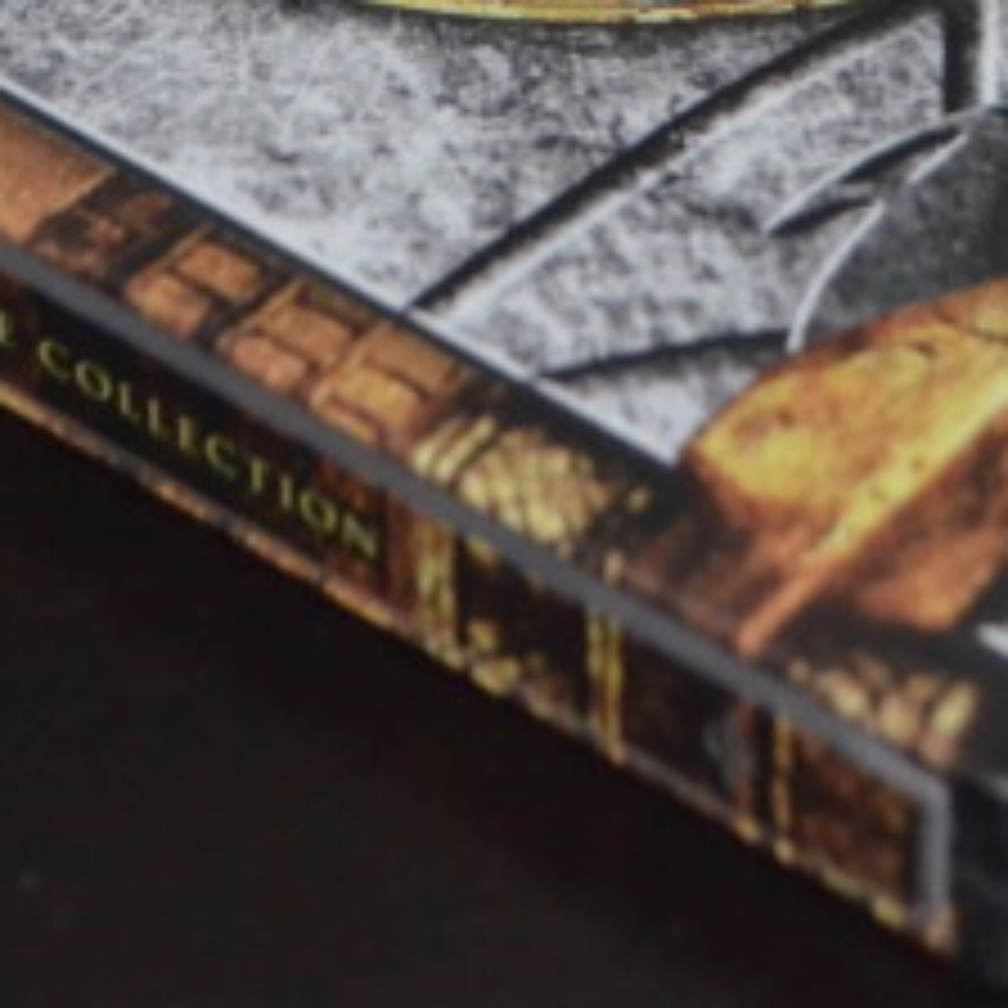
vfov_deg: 7.8
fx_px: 7281
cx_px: 558
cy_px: -256
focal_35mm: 221
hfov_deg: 7.9
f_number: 5
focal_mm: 38
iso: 2500
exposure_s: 1/60
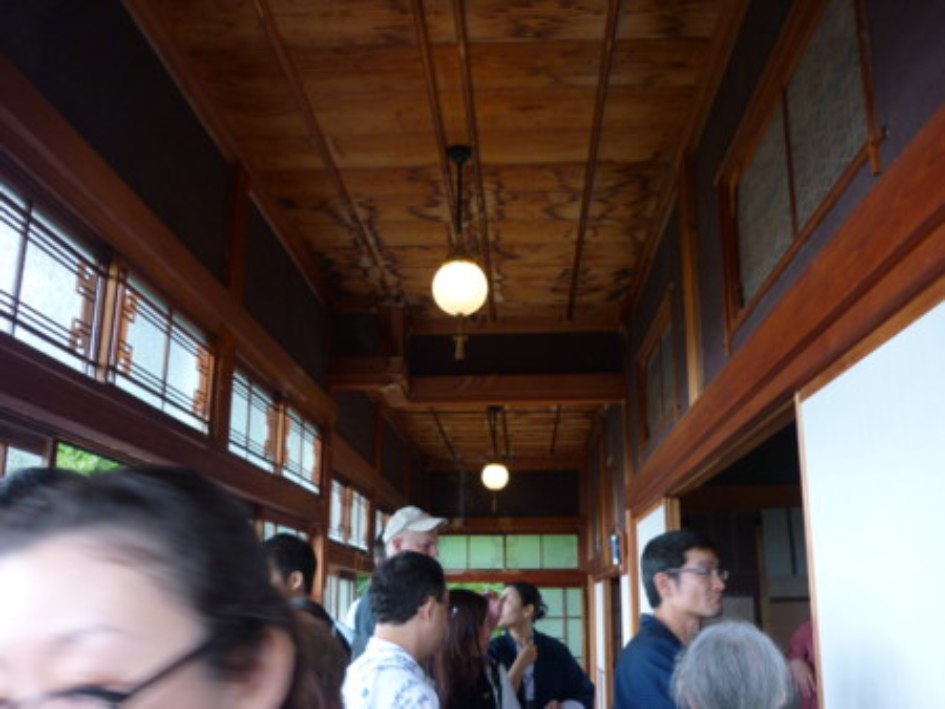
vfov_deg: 43.0
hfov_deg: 55.3
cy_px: 354
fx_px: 901
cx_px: 472
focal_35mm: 33
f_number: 2.8
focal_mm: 5.5
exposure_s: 1/30
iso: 125
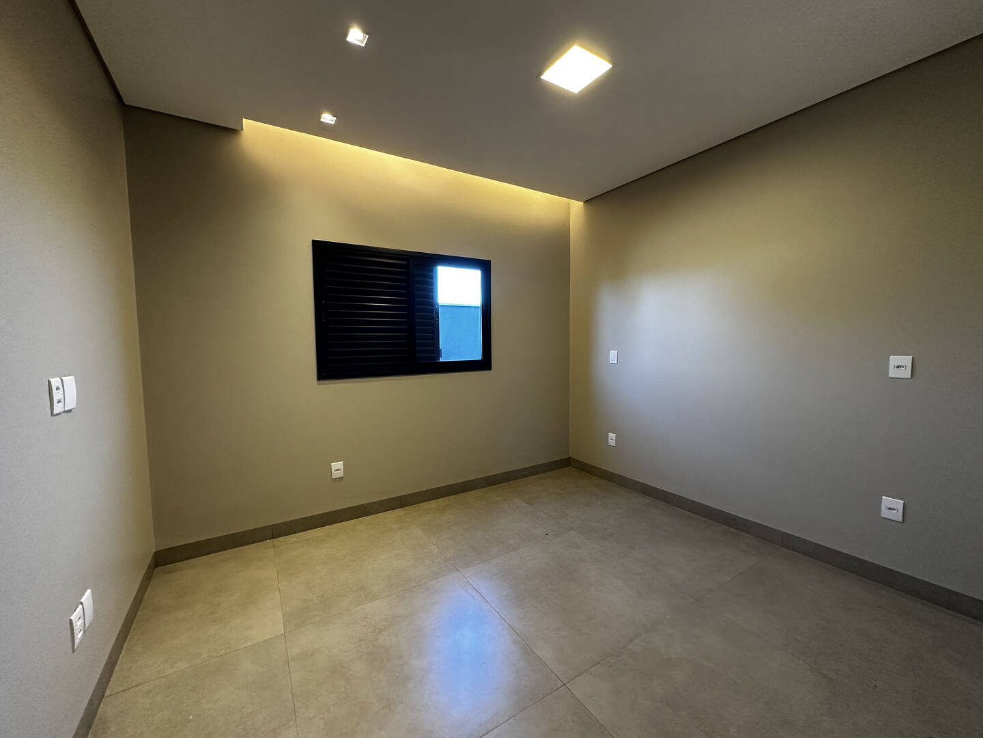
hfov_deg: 102.1
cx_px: 492
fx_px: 398
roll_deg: +0.7
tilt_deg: -3.2
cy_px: 369
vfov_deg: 85.7
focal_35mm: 14
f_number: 2.2
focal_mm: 2.22
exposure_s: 1/60
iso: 200
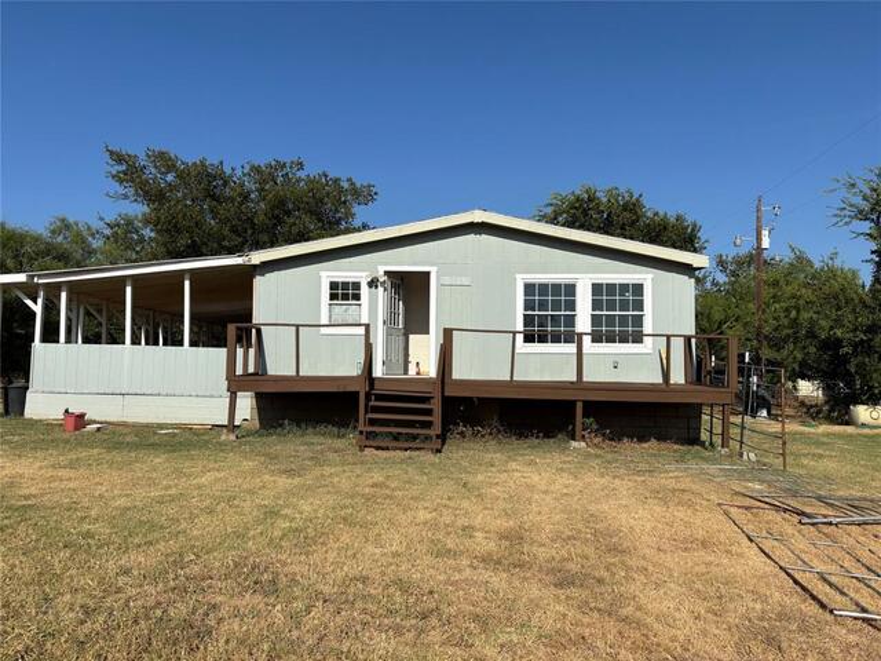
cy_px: 330
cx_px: 440
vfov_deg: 53.1
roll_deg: -0.2
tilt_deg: +3.2
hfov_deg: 67.3
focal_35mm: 26
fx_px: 662
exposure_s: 1/5952
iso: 50
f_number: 1.6
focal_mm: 5.96
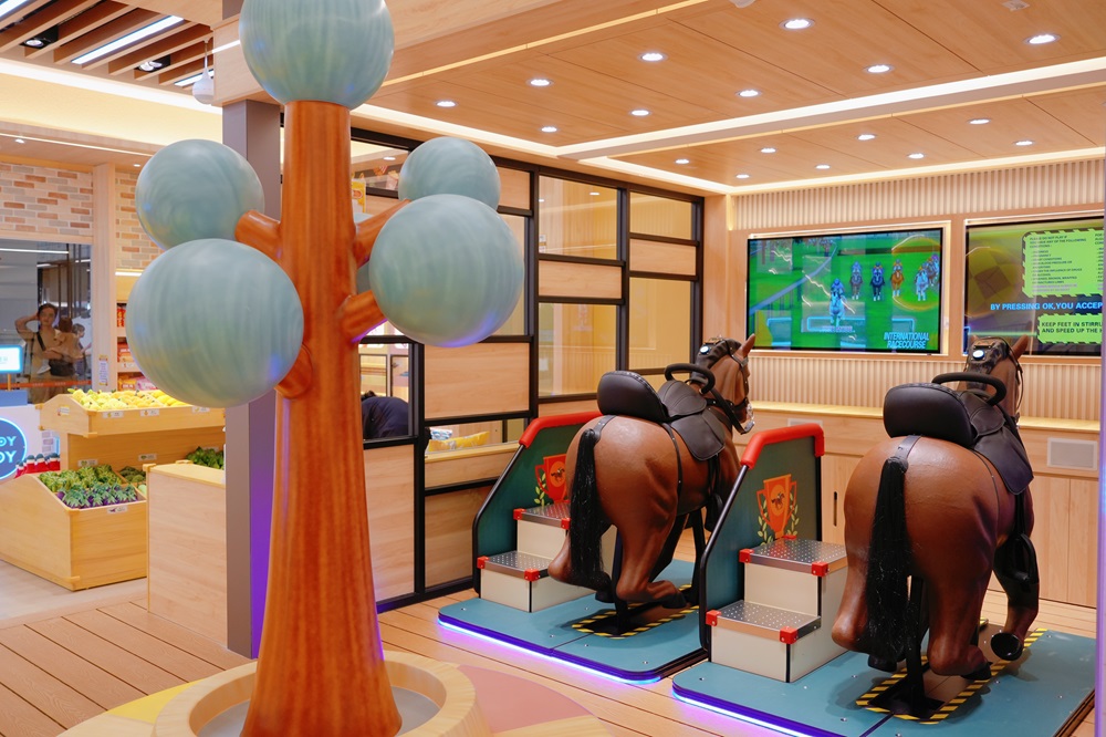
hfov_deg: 60.3
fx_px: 952
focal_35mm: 31
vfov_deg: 42.3
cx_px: 553
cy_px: 368
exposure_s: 1/160
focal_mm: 31
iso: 800
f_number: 4.5
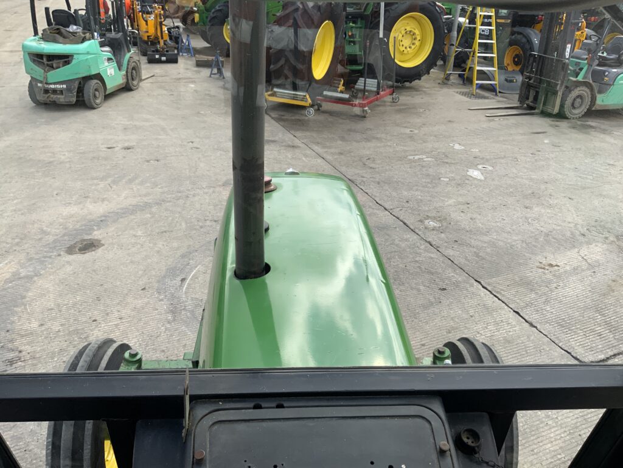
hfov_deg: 61.7
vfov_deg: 48.2
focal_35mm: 29
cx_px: 312
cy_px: 234
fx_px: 522
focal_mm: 3
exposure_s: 1/683
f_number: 1.8
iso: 16
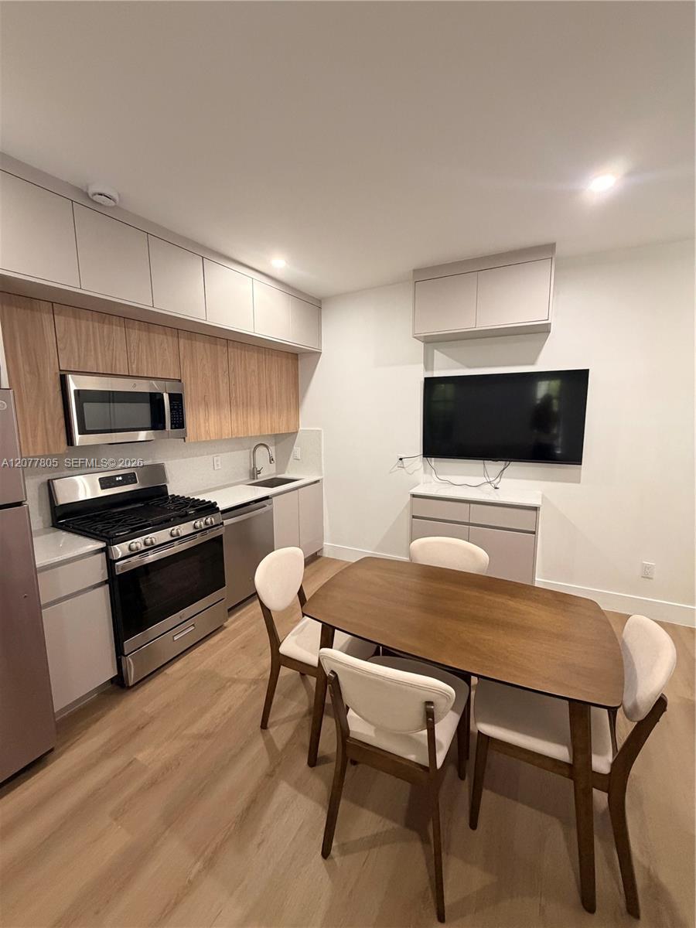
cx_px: 348
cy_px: 464
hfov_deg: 85.7
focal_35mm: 14
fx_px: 375
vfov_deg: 102.1
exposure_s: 1/60
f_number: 2.2
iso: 400
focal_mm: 2.22
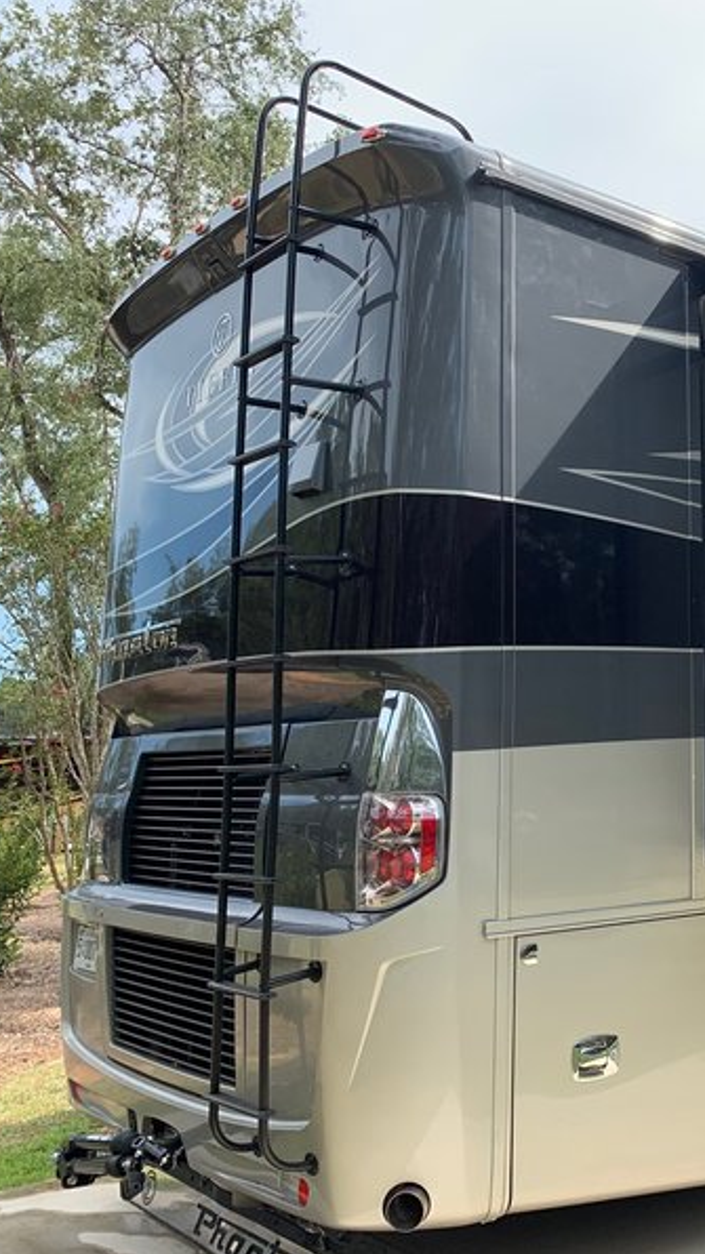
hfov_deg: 28.3
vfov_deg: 52.8
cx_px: 777
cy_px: 629
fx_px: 1264
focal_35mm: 38
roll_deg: +1.2
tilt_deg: +5.2
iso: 25
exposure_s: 1/822
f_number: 1.8
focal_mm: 4.25
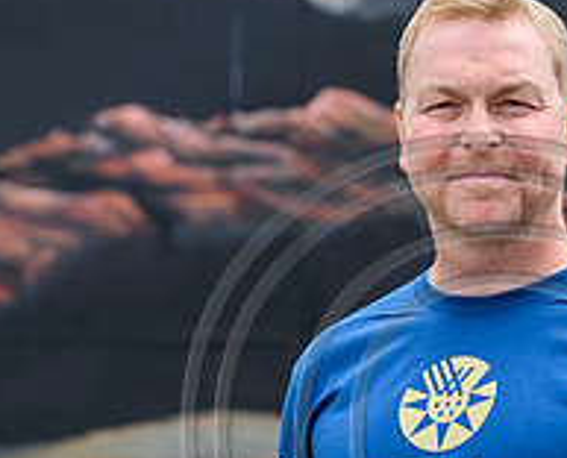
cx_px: 500
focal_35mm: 447
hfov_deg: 4.3
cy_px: 392
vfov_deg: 3.5
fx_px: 7532
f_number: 5
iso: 160
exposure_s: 1/200
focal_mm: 125
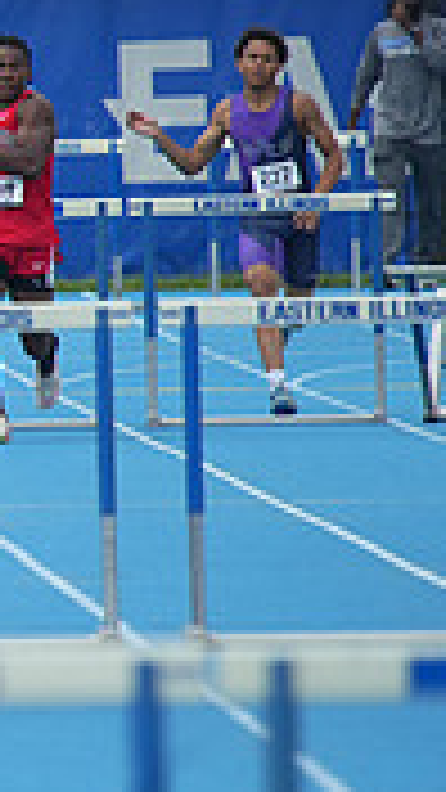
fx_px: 25397
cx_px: -734
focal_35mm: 1208
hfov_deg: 1.0
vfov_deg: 1.8
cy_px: 254
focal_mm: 350
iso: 400
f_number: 5.6
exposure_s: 1/1250
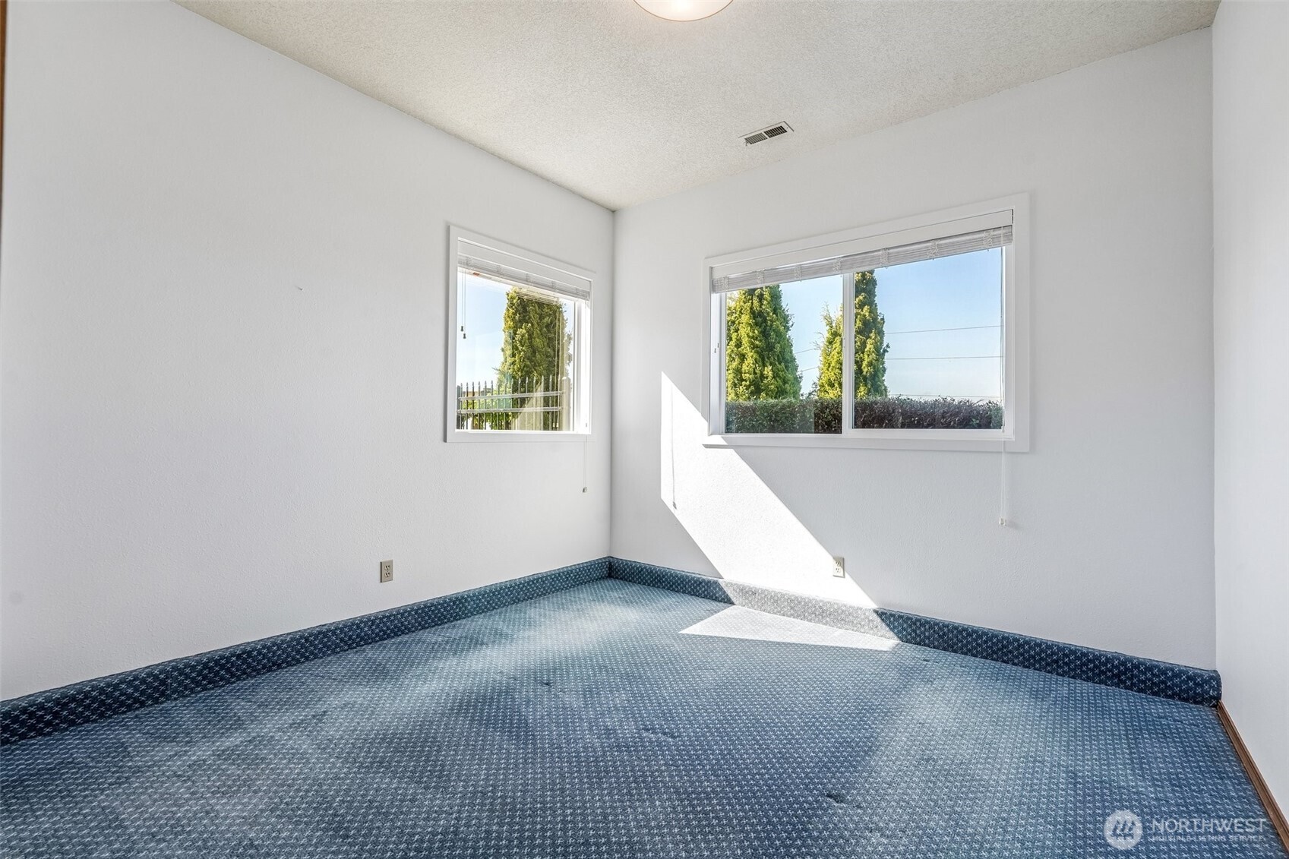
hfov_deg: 96.7
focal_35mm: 16
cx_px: 644
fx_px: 573
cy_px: 430
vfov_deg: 73.7
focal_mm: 16
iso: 400
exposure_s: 1/250
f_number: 8
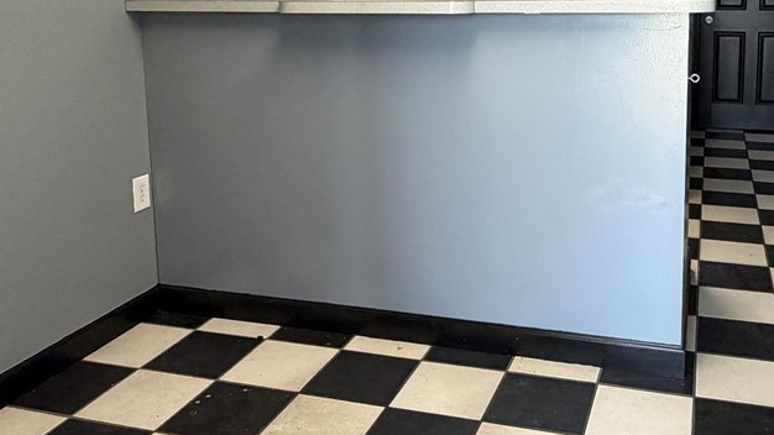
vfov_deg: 29.6
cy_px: 75
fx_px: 800
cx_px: 486
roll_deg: -0.1
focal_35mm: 39
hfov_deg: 51.1
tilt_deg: -7.3
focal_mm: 2.22
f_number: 2.2
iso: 320
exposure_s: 1/77
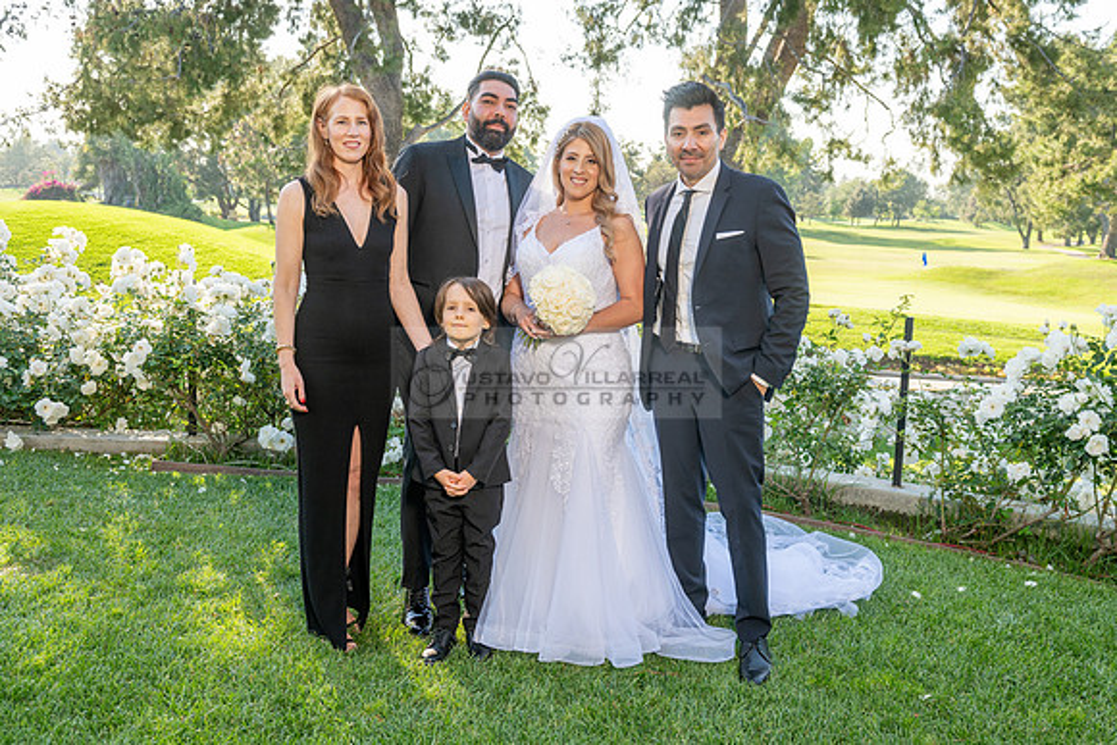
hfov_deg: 54.0
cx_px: 581
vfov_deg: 37.5
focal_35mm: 35
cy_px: 358
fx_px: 1097
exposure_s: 1/200
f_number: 5.6
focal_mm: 34
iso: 200
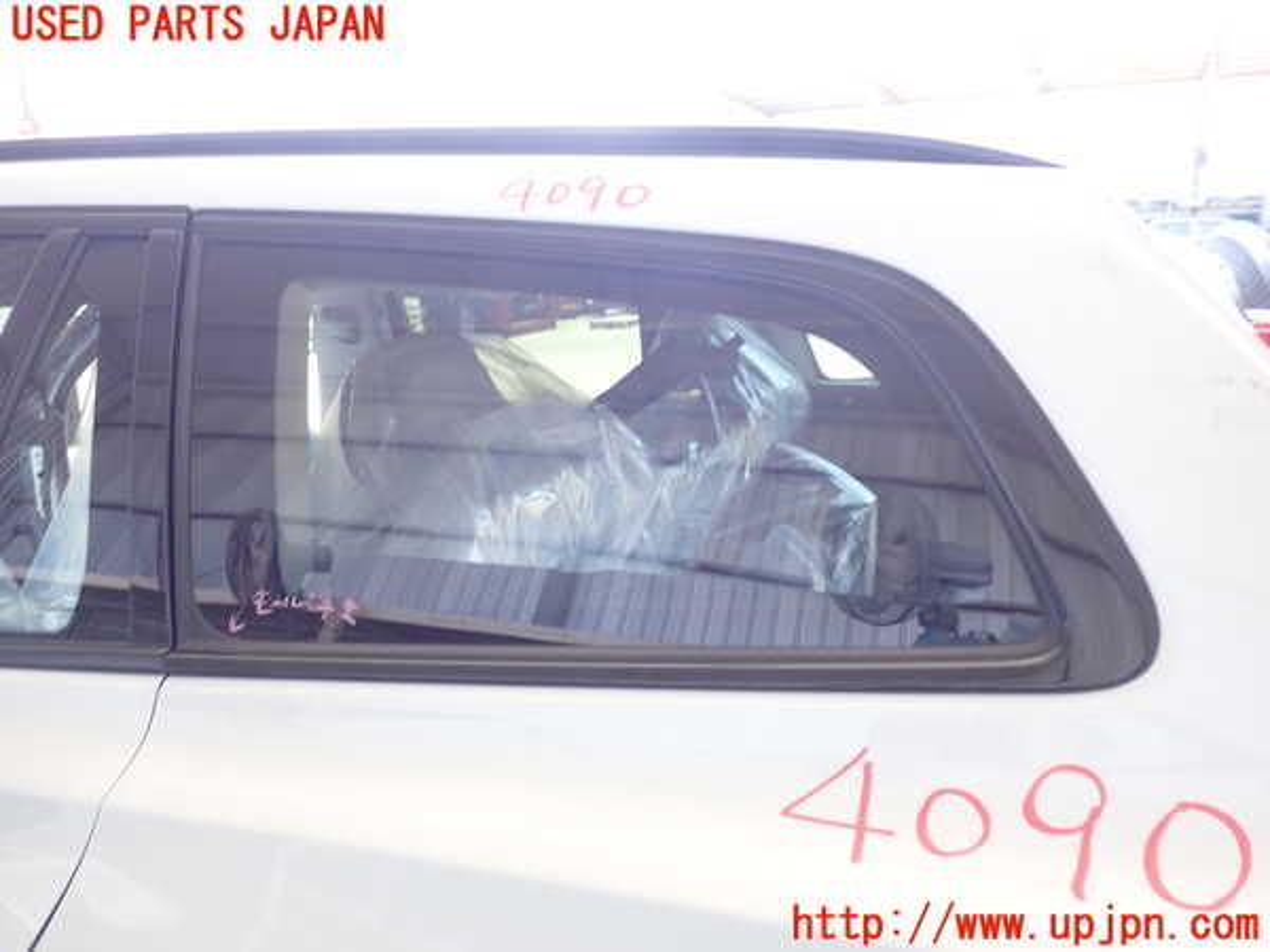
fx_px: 1101
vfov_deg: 46.8
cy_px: 476
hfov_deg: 60.0
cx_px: 635
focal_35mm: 30
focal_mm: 5.4
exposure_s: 1/60
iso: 200
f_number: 2.3
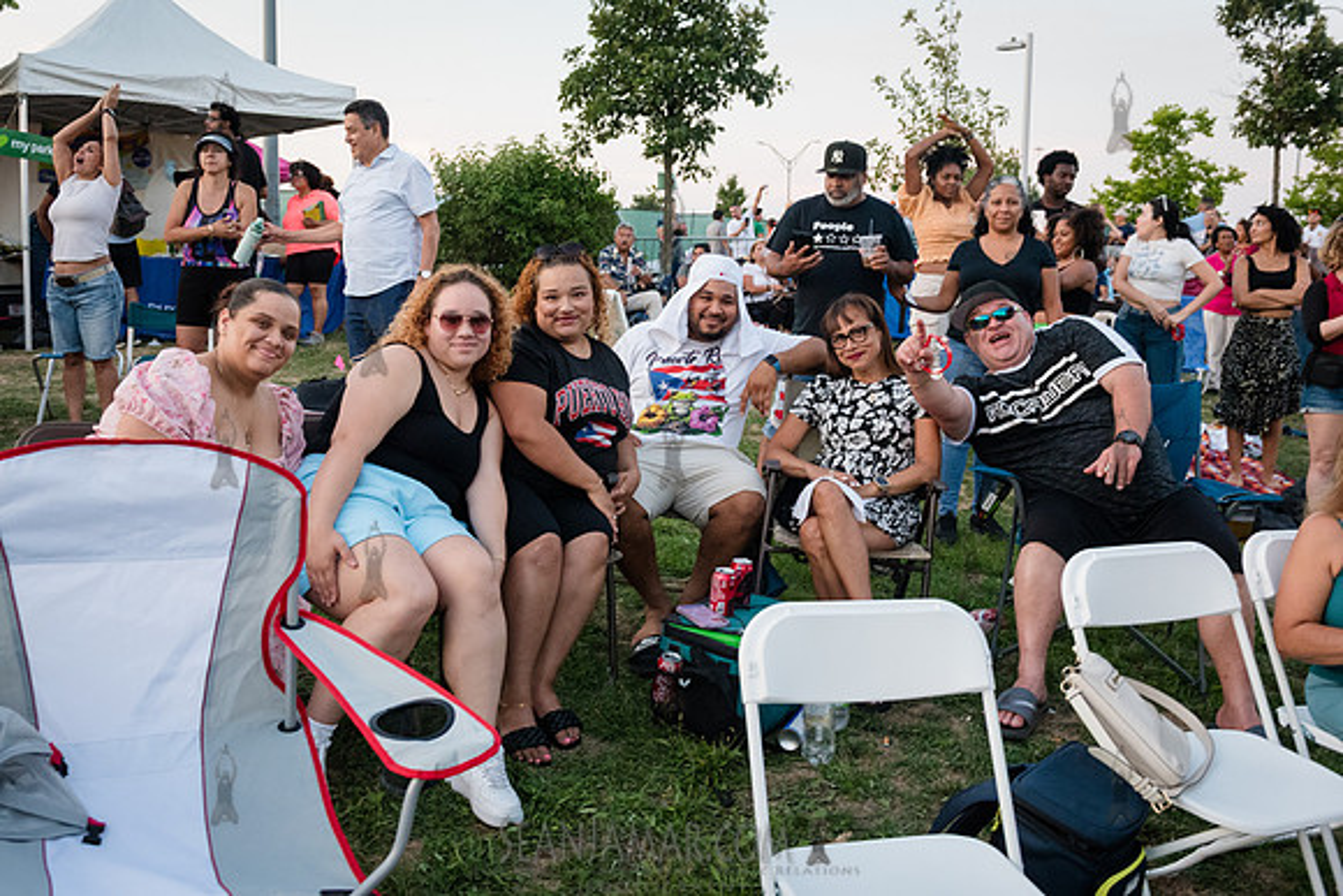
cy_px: 421
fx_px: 1271
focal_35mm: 34
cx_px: 654
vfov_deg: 38.8
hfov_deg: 55.7
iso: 4000
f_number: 4
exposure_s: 1/250
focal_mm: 31
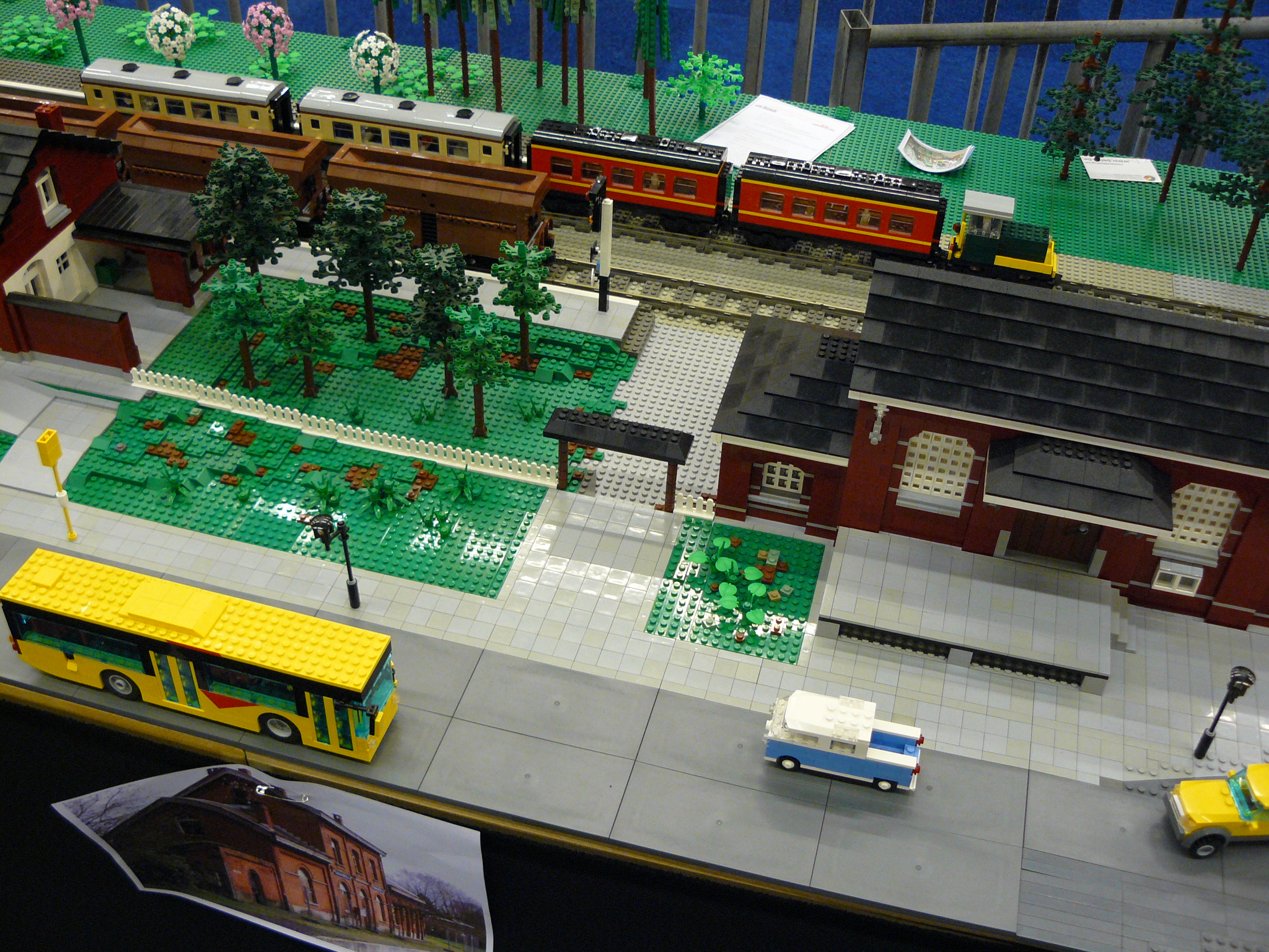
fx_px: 1320
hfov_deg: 51.4
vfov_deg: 39.7
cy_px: 476
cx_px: 634
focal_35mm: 36
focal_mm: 6
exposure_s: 1/6
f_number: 2.8
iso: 200
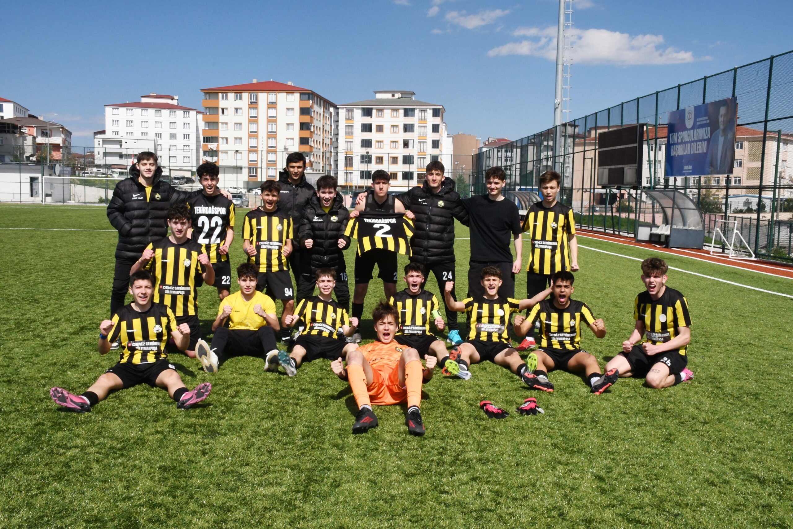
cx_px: 396
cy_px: 264
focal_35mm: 39
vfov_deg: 34.2
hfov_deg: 49.6
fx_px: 859
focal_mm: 26
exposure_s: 1/250
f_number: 25
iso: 1000
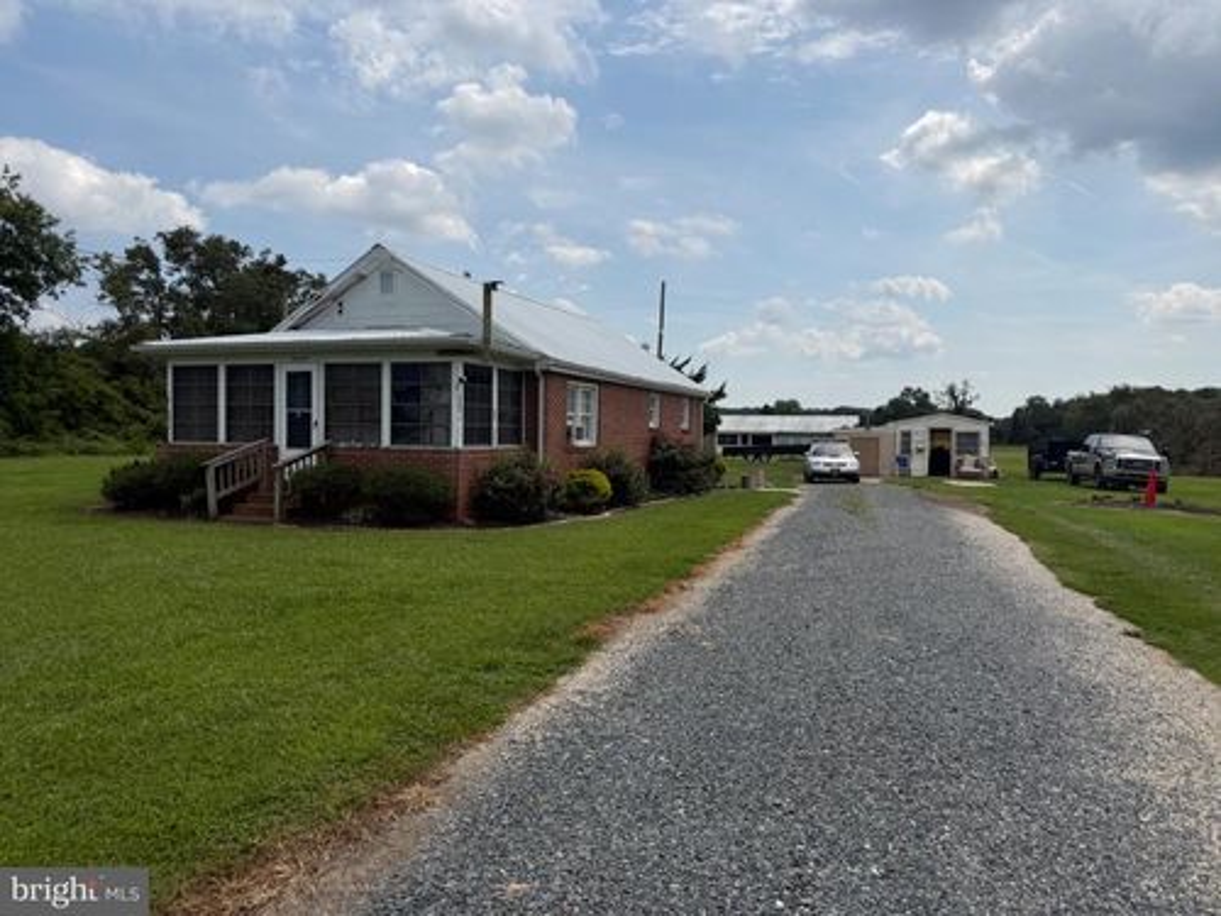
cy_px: 458
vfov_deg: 56.8
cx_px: 610
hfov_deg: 71.6
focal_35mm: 24
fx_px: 847
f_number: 1.78
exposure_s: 1/9091
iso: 80
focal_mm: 6.76
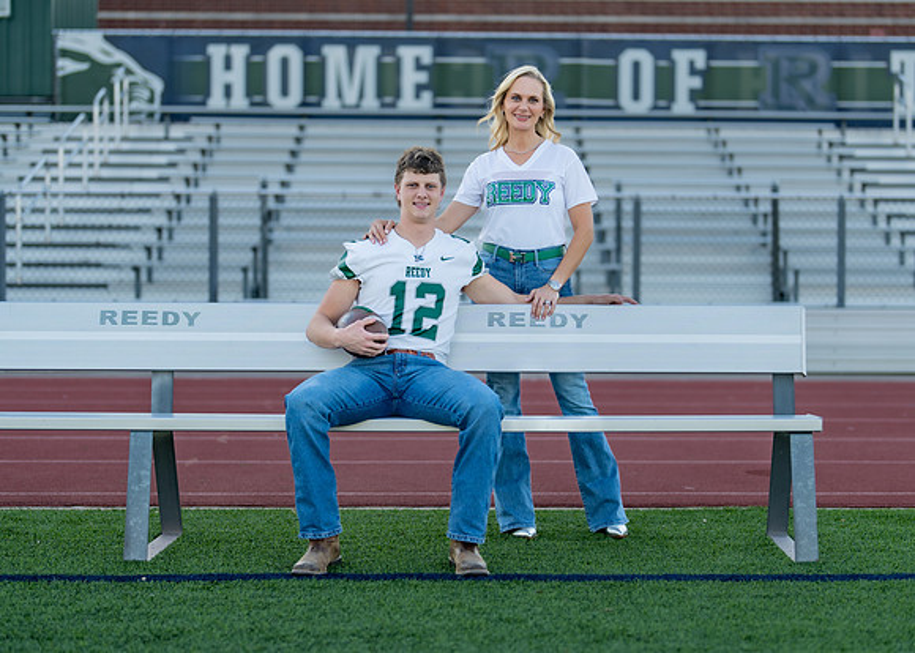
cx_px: 501
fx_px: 1744
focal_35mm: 67
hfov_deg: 29.4
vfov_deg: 21.2
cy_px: 292
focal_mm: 50
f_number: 1.2
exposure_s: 1/1250
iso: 100
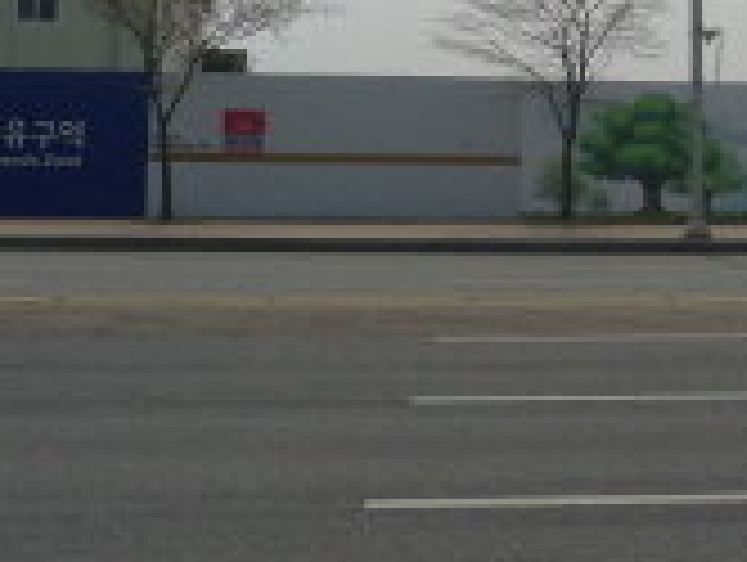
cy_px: -85
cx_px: 711
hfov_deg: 24.1
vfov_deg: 18.1
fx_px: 1686
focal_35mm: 78
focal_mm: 6.4
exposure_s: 1/1000
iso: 80
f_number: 6.3
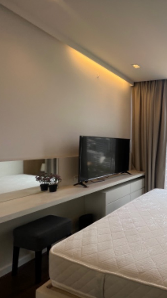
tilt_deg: +0.3
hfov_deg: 44.3
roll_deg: -2.1
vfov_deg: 89.6
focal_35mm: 19
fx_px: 150
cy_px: 149
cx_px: 185
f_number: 1.8
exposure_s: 1/156
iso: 32
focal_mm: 1.57
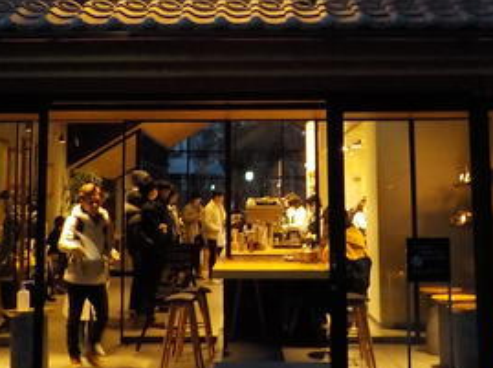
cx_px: 236
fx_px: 953
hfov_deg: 29.0
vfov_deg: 21.6
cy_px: 75
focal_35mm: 67
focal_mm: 4.1
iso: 560
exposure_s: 1/15
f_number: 3.3
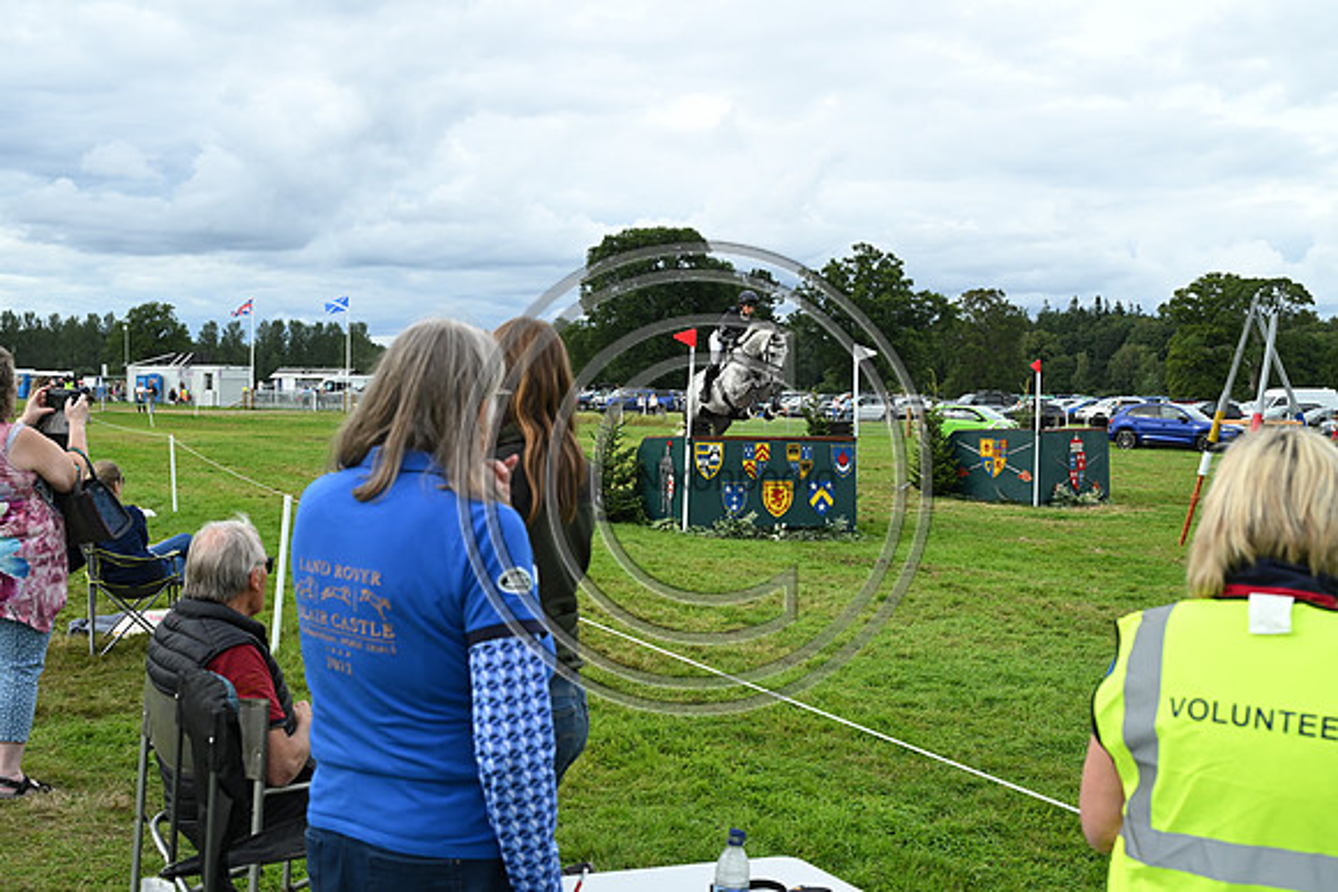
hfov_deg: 47.4
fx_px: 1524
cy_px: 446
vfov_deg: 32.6
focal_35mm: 41
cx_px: 669
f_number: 5.6
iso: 720
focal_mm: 41
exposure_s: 1/1250
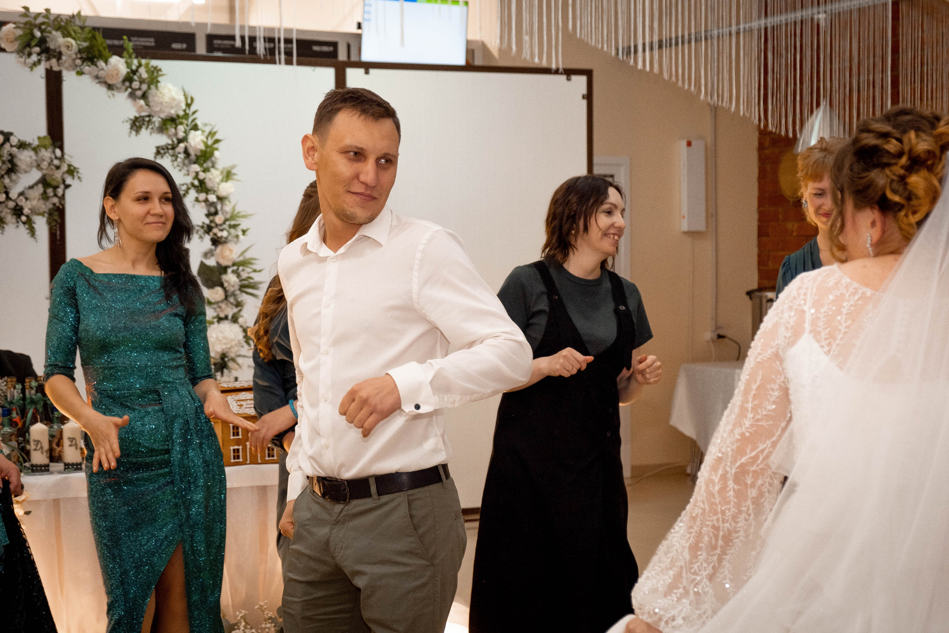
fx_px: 1735
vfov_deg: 20.7
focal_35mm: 66
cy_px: 353
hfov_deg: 30.6
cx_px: 475
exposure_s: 1/200
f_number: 3.6
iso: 1000
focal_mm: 39
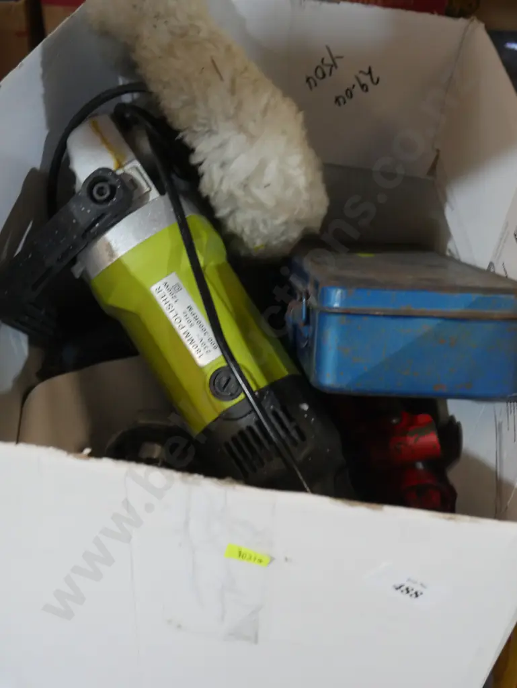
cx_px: 258
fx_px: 995
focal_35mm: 50
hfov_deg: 29.1
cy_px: 344
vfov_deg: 38.2
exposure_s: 1/40
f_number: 5.3
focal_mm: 25
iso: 3200
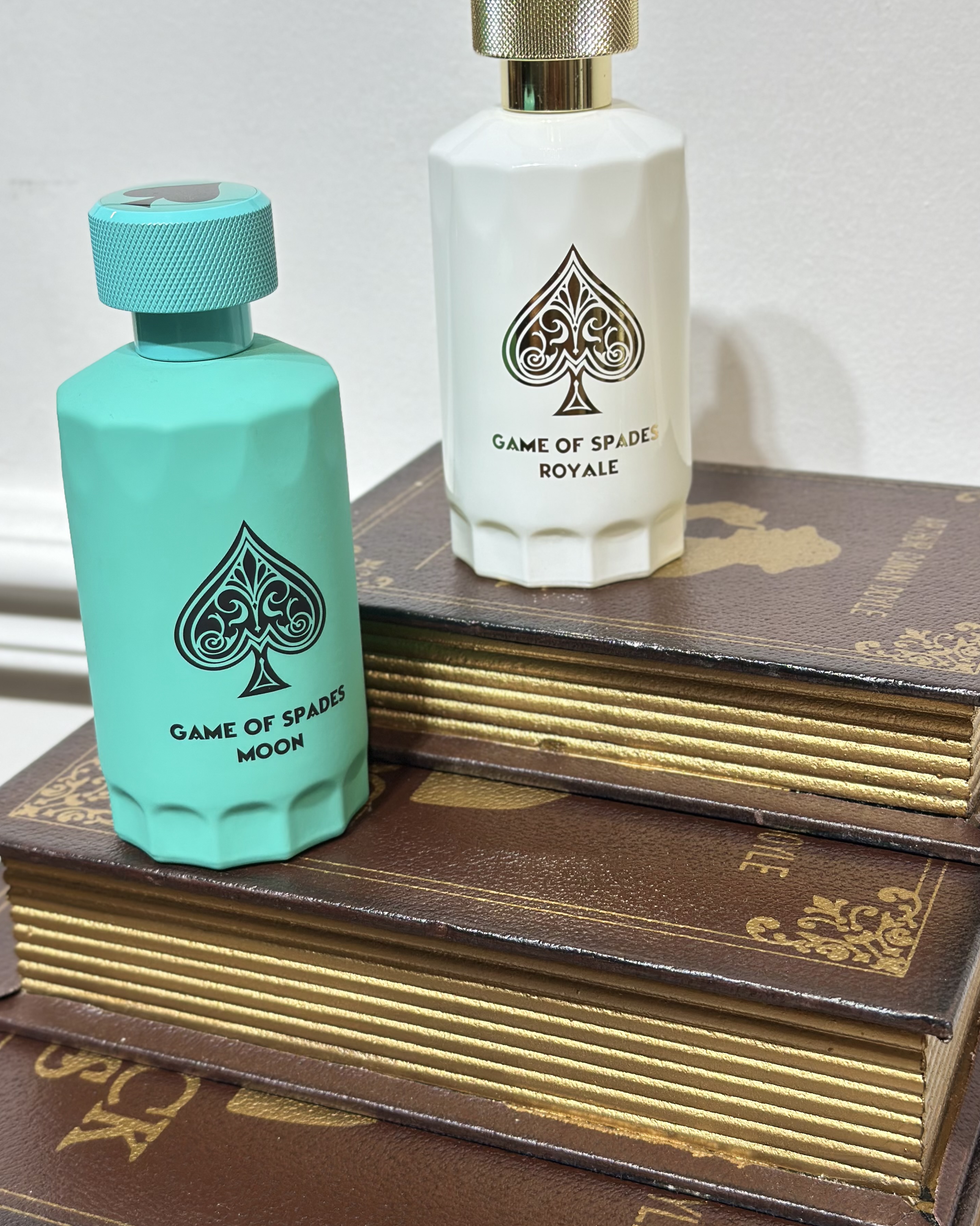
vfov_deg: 35.3
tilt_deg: -22.3
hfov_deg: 28.6
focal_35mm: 53
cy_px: 547
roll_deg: +2.8
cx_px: 469
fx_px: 1922
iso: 80
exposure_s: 1/439
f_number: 1.78
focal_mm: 6.86
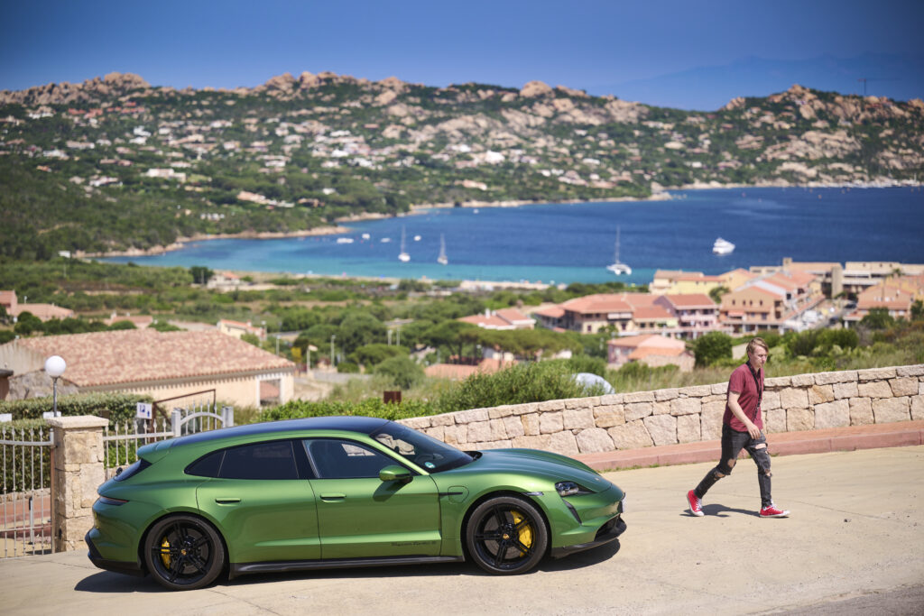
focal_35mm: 102
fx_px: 2618
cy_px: 308
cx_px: 462
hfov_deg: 20.0
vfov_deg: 13.4
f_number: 2.8
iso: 100
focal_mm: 102
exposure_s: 1/640
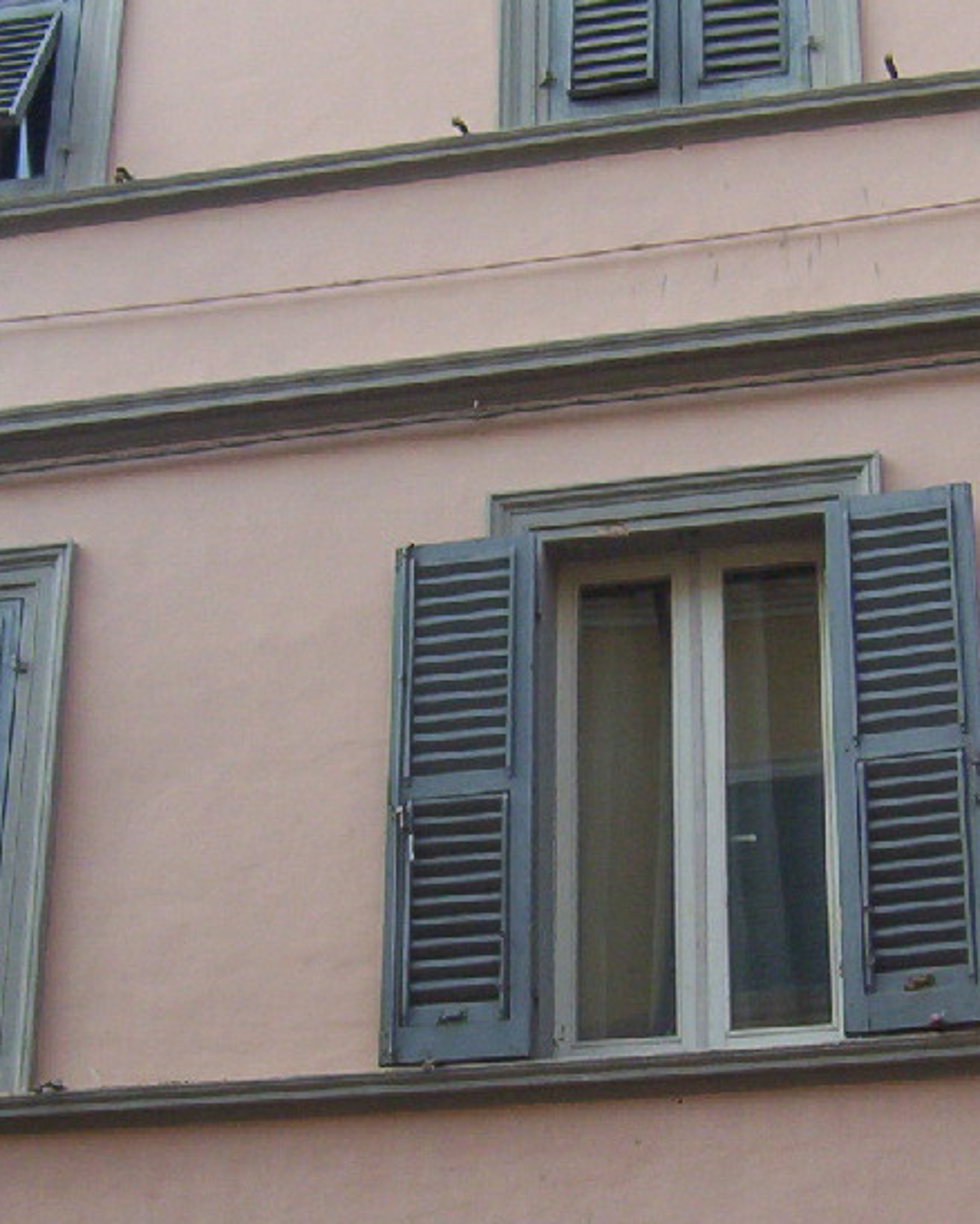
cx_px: 622
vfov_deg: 25.1
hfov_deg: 20.1
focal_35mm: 76
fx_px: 2754
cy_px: 658
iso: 100
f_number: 5.24
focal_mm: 5.54
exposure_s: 1/355
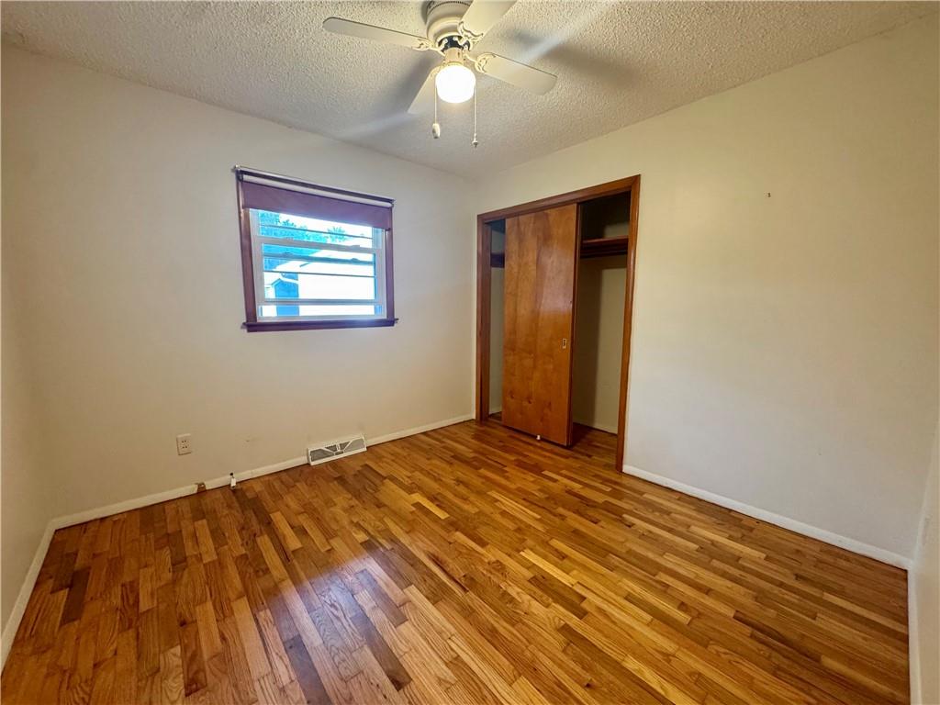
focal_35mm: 14
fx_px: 380
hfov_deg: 102.1
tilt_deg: -7.8
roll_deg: -0.4
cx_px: 470
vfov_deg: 85.7
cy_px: 352
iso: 400
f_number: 2.2
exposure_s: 1/60
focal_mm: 2.22
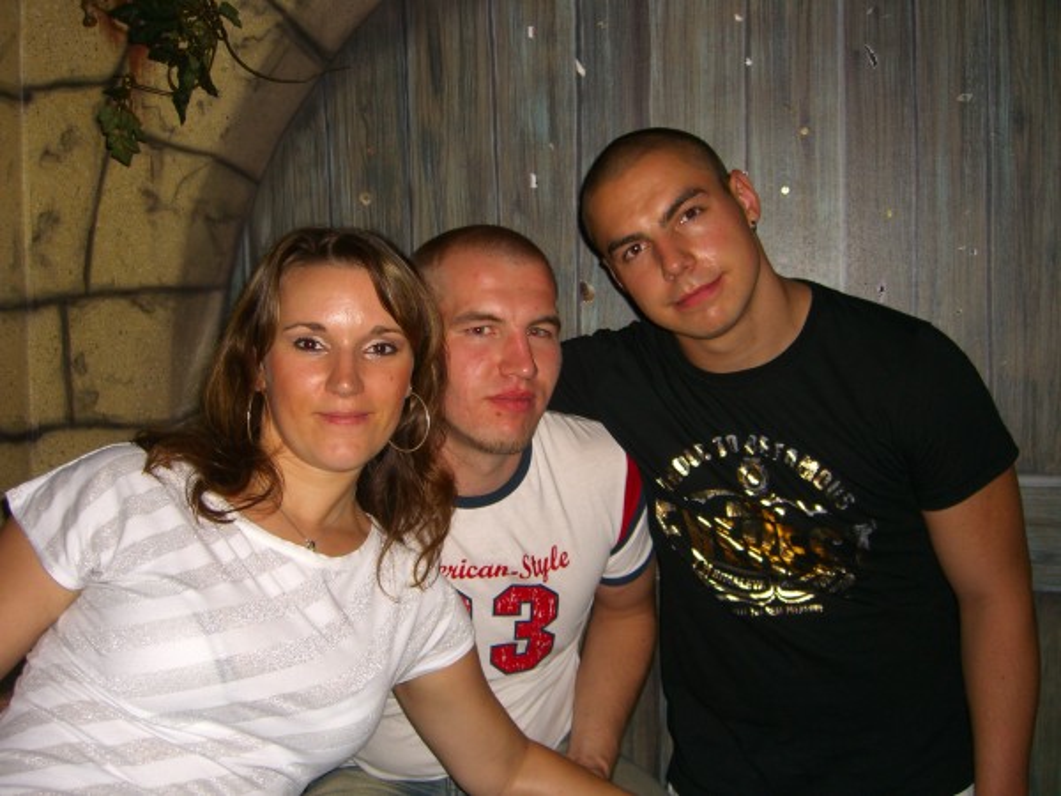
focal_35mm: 38
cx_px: 530
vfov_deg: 37.7
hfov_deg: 49.0
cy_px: 398
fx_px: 1165
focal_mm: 7.9
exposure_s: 1/60
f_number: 2.8
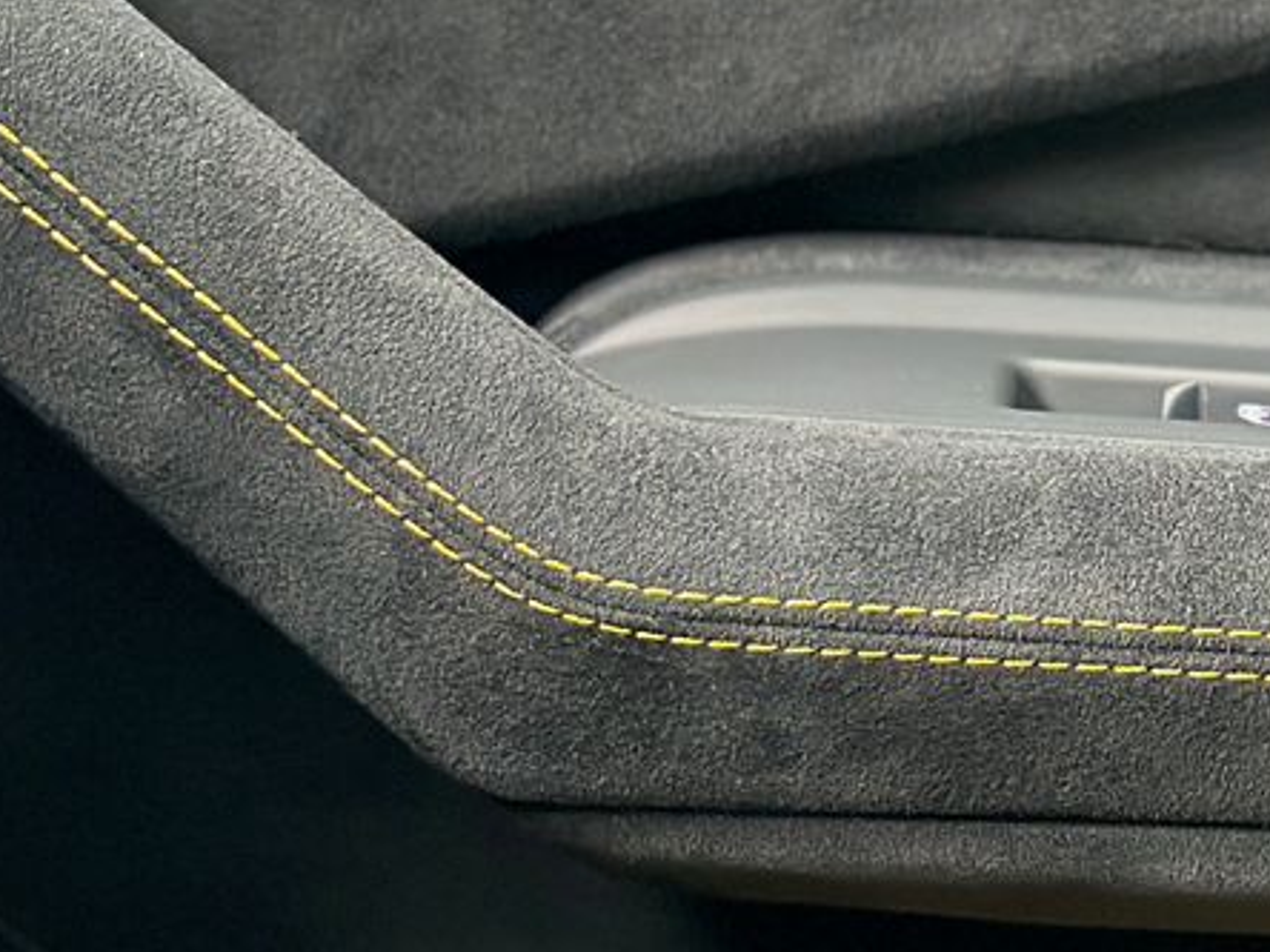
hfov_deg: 11.3
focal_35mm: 173
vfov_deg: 8.6
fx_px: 6347
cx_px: 1261
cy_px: 266
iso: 320
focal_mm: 6.86
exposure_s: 1/44
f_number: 1.78
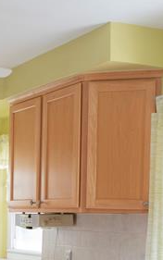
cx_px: 3
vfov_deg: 21.9
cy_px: 296
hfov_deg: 14.5
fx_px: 632
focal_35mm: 89
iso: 1250
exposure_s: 1/200
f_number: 5.6
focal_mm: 24
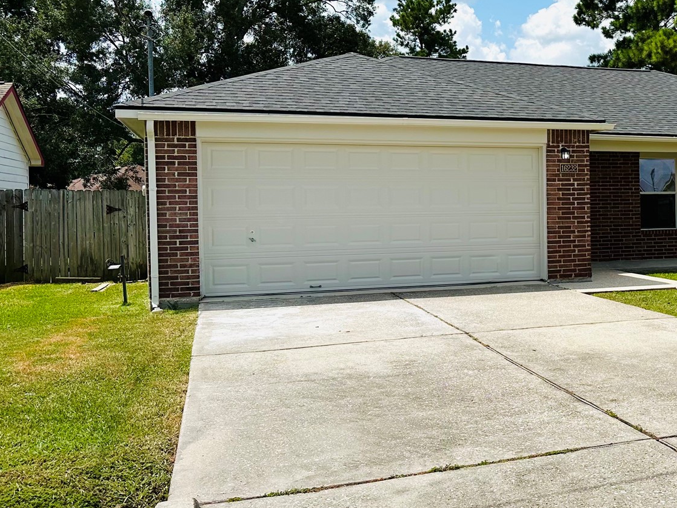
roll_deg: +0.1
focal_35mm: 44
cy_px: 216
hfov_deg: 40.2
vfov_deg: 32.8
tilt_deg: +0.0
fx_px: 861
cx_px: 590
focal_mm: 6.86
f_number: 1.78
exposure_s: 1/7576
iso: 80
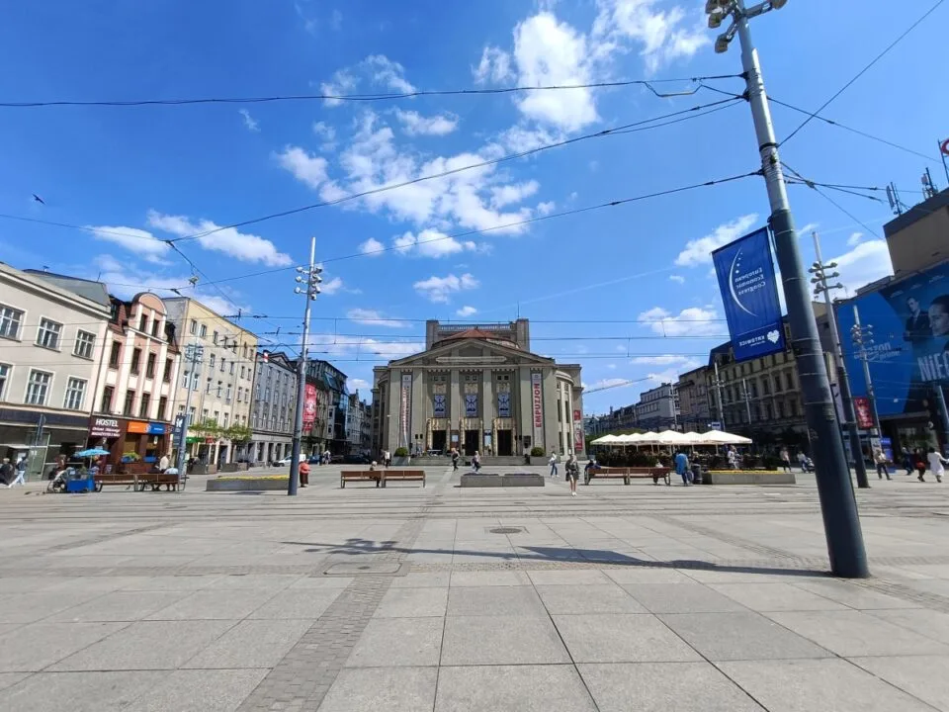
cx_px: 474
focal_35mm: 16
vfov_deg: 78.1
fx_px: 439
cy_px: 356
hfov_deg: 94.5
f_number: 2.2
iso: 64
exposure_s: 1/1377
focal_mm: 2.78
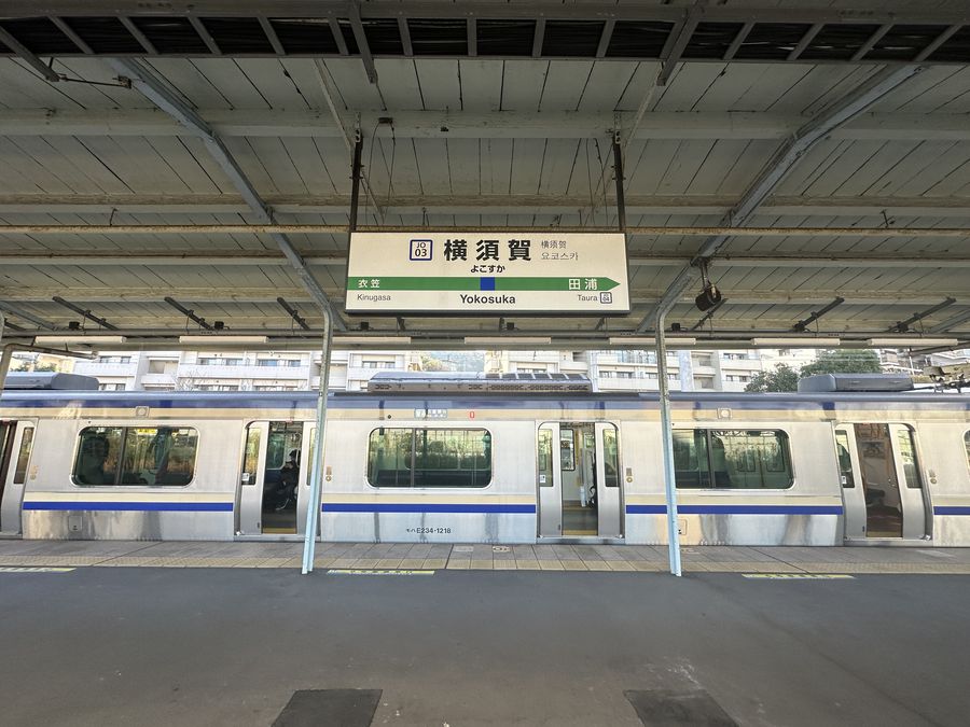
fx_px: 392
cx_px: 485
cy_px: 364
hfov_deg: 102.1
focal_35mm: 14
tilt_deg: +11.1
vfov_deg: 85.7
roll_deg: -0.2
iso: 40
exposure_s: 1/166
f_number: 2.2
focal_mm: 2.22
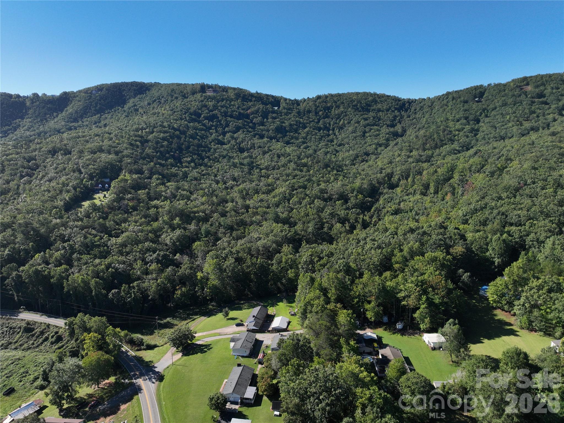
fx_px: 391
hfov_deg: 71.6
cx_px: 282
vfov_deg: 56.8
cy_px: 212
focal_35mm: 24
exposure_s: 1/2000
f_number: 2.8
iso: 100
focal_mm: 12.29
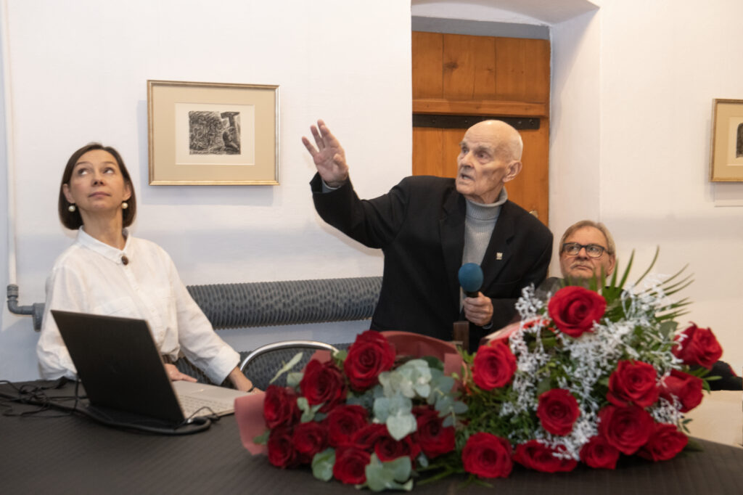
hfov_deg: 39.6
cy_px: 248
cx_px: 372
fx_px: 1032
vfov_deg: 27.0
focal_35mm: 50
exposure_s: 1/80
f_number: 5.6
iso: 1600
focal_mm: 50
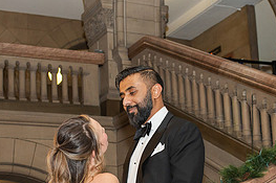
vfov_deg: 15.9
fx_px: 651
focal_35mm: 85
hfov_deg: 23.9
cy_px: 152
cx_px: 141
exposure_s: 1/200
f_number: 4
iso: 1000
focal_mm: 35
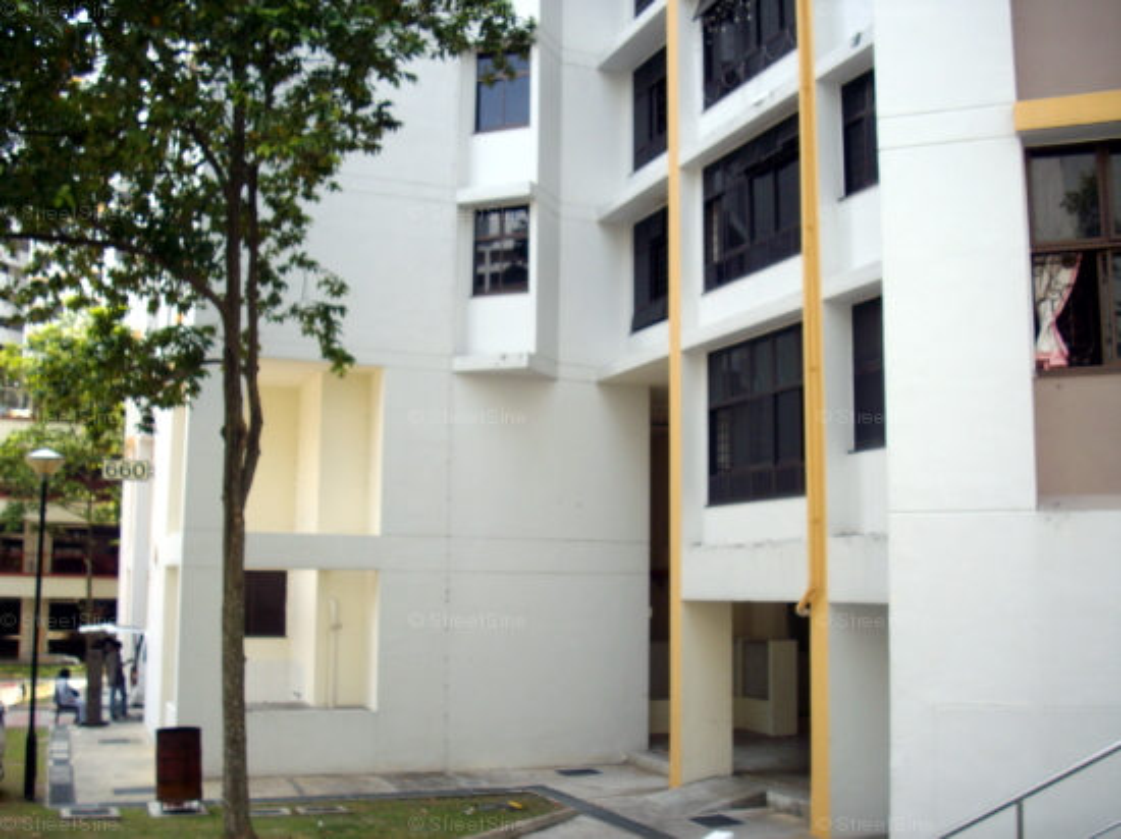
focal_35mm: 37
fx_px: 1198
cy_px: 420
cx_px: 560
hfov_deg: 50.2
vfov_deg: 38.6
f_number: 2.8
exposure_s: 1/250
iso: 80
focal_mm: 6.2
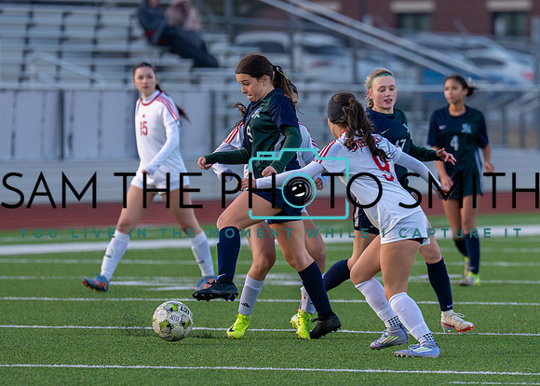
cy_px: 217
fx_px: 6197
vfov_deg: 3.6
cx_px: 362
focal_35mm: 404
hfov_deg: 5.0
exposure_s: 1/1600
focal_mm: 200
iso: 800
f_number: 2.8
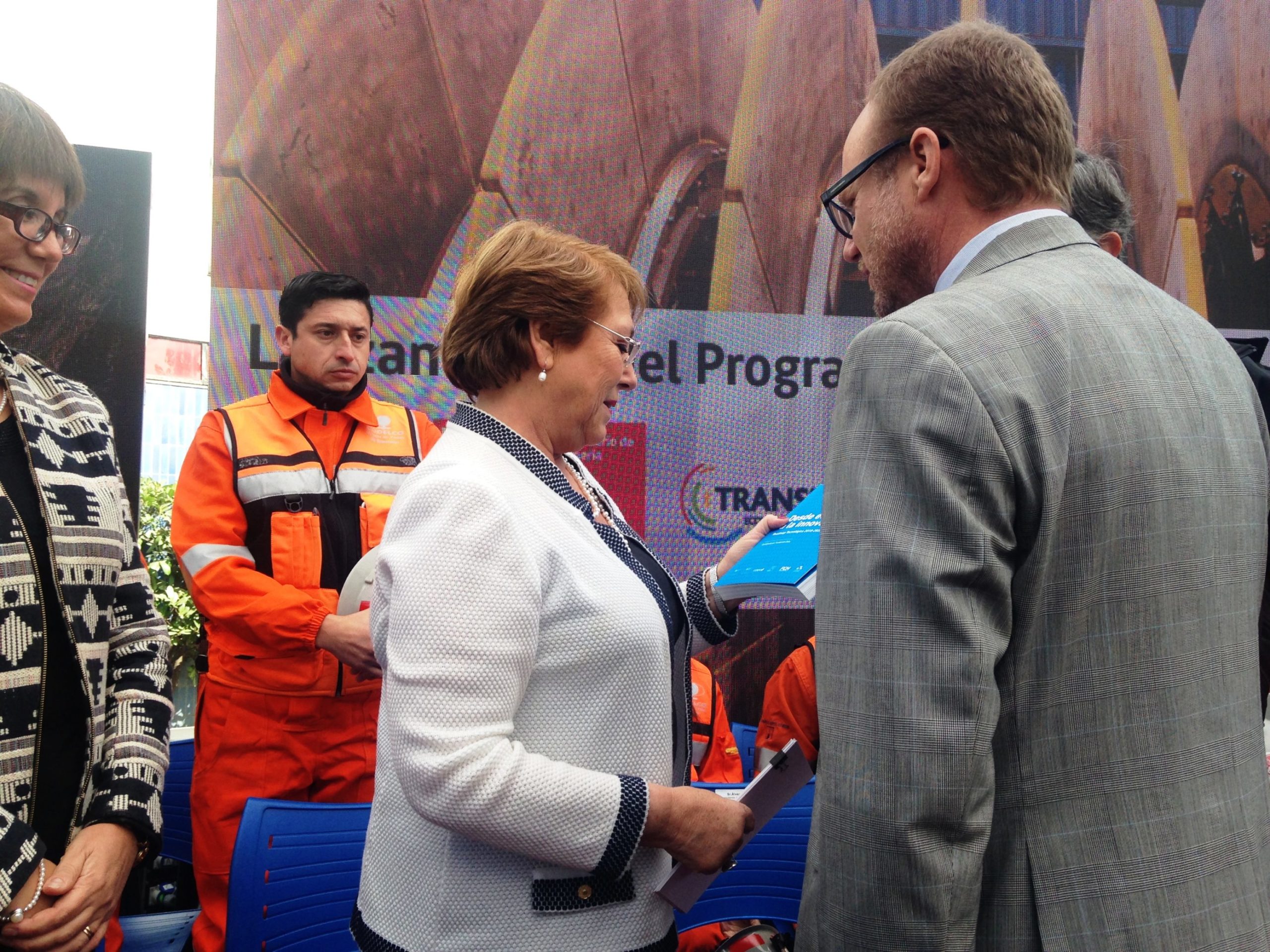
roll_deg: -0.6
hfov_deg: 55.4
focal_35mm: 33
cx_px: 635
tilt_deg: +4.5
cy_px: 476
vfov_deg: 42.9
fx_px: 1211
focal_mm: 4.12
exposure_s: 1/323
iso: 50
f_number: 2.4
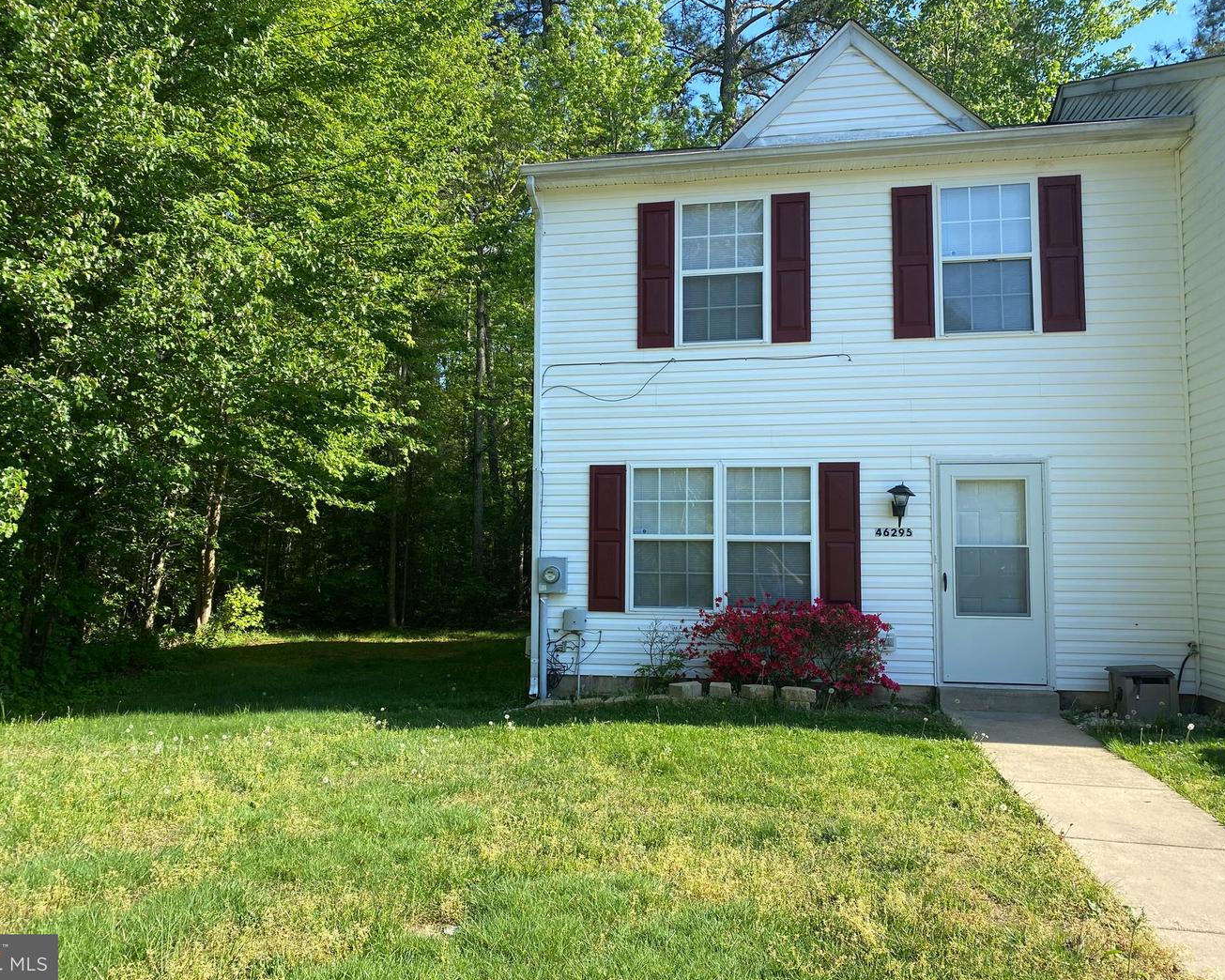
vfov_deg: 51.5
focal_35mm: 28
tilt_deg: +2.7
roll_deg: -0.7
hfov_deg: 62.1
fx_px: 1015
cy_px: 482
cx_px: 569
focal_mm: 4.25
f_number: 1.8
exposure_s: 1/965
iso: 32
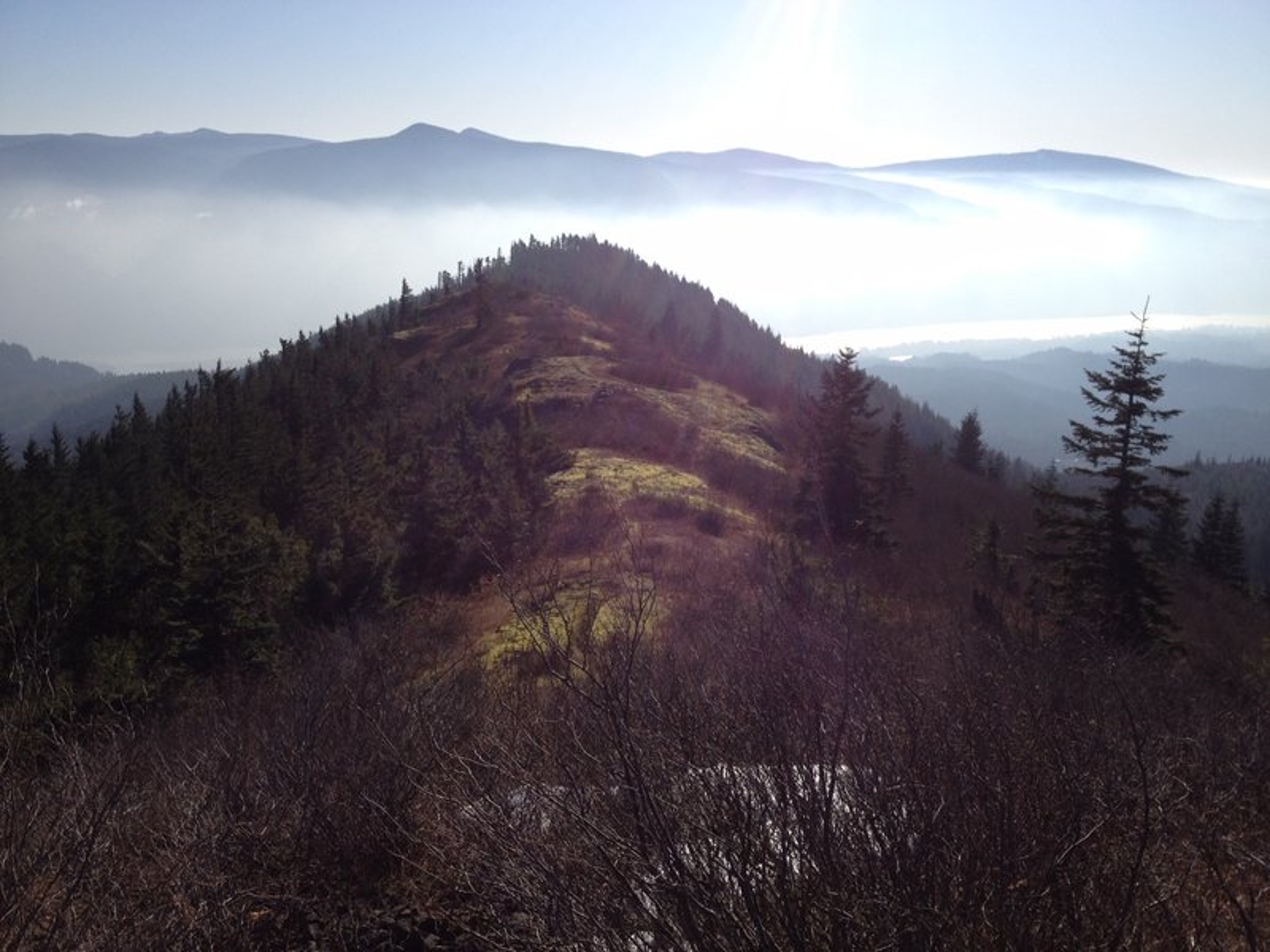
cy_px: 476
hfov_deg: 52.6
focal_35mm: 35
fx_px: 1284
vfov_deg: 40.7
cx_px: 635
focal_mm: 4.28
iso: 64
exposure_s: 1/2907
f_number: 2.4
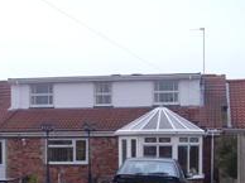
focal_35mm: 64
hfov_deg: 30.0
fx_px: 452
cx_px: 78
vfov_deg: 22.4
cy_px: 156
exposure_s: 1/33
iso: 50
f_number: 3.5
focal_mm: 6.3
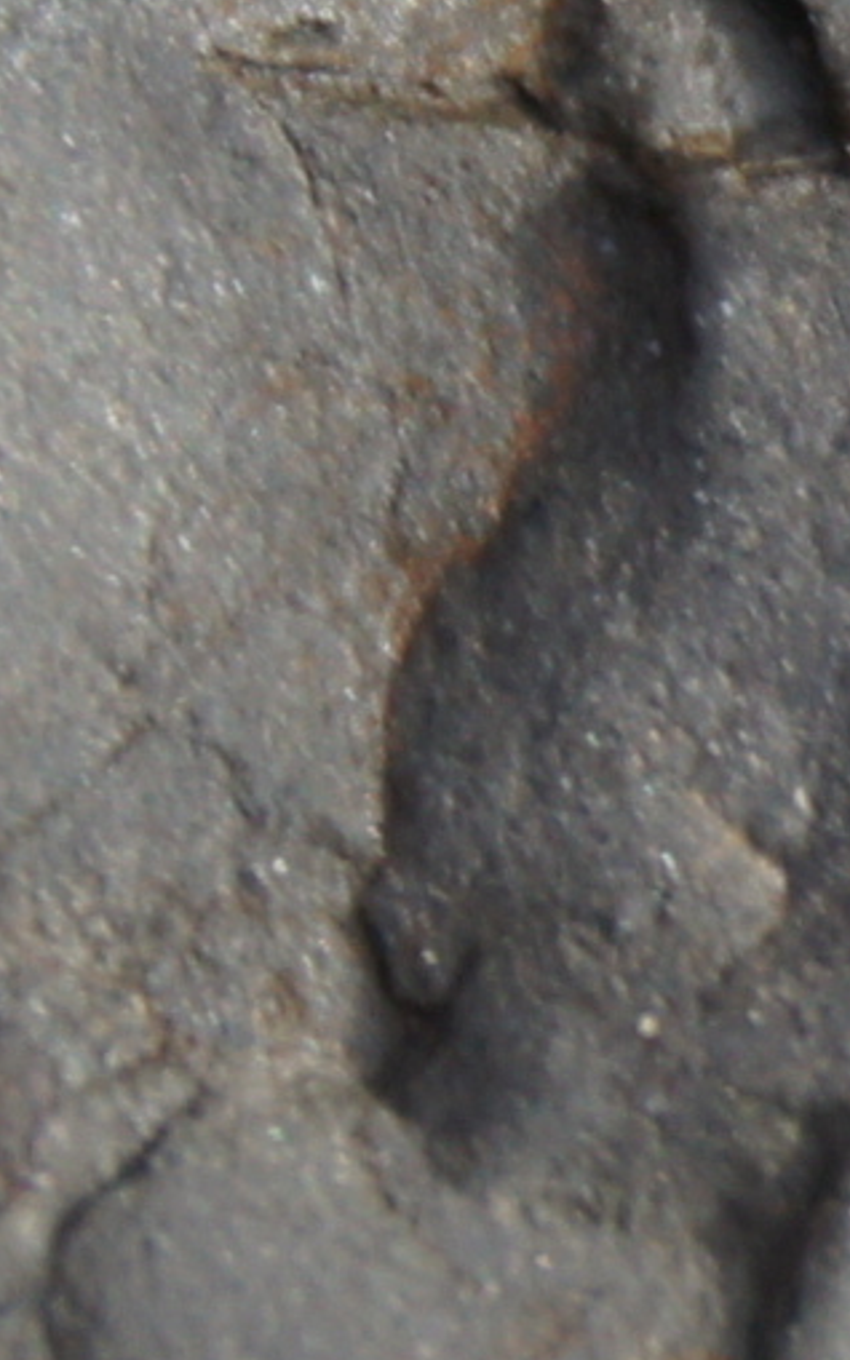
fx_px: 26148
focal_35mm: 705
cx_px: 1427
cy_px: 27
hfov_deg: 1.9
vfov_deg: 3.0
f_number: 8
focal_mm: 55
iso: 200
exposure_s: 1/100
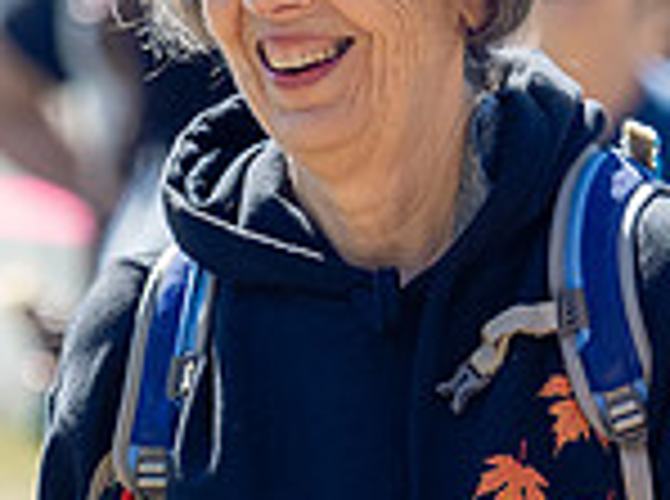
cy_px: 236
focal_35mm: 976
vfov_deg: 1.5
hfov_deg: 2.0
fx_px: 18845
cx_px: 139
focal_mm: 125
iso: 400
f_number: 2.8
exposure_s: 1/1600
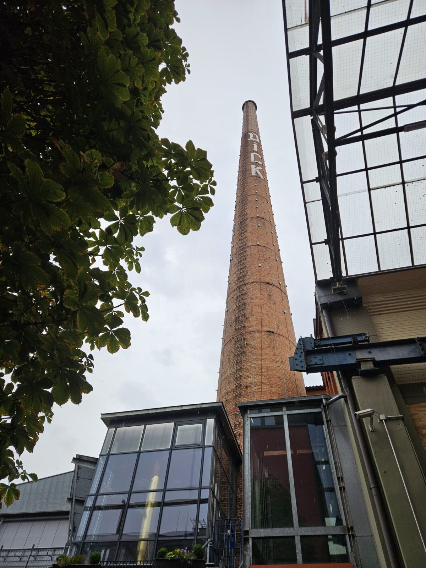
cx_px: 213
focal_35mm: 23
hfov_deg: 58.9
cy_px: 284
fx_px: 377
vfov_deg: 73.9
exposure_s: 1/404
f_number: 1.8
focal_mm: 5.4
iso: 25
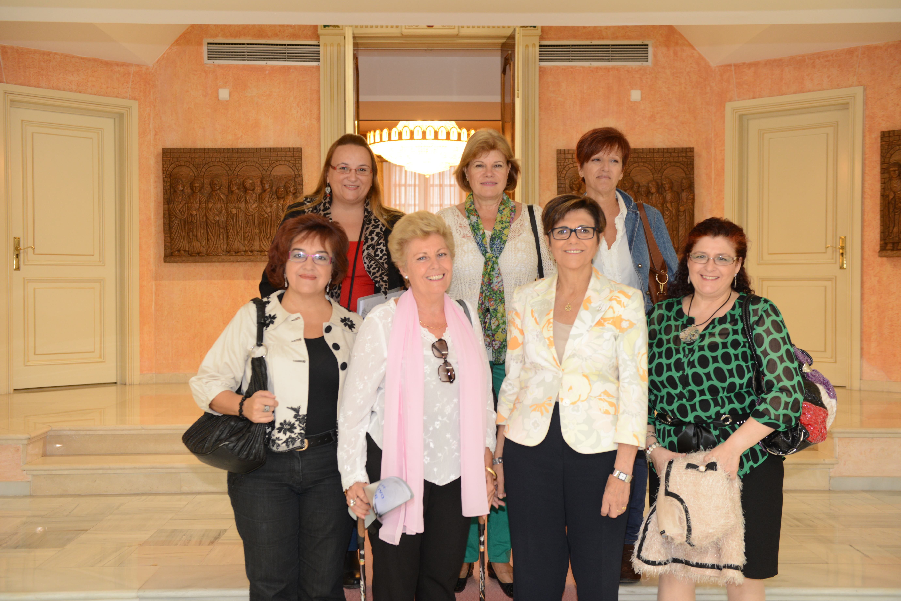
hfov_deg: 44.5
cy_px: 300
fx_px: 1101
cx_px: 450
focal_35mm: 44
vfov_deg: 30.5
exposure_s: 1/50
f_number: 3.5
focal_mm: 44
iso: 800
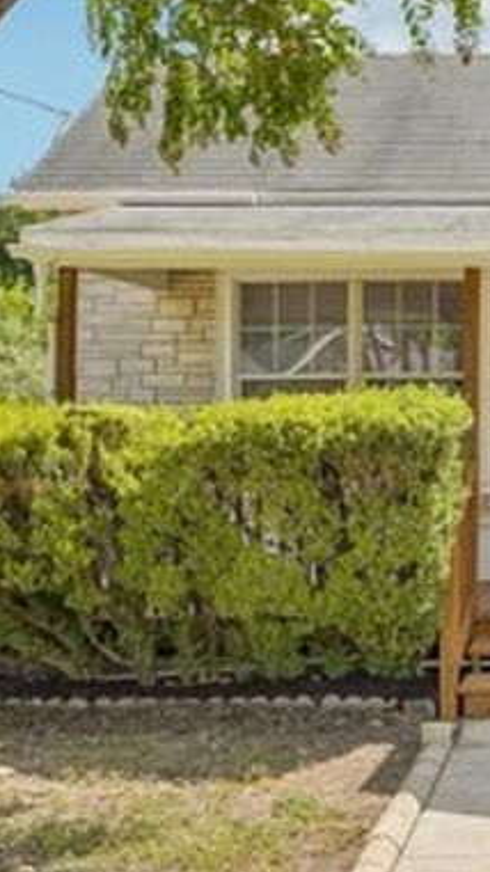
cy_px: 409
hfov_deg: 17.7
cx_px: 691
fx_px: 1434
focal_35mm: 62
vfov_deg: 33.8
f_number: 8
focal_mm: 22
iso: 100
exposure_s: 1/160
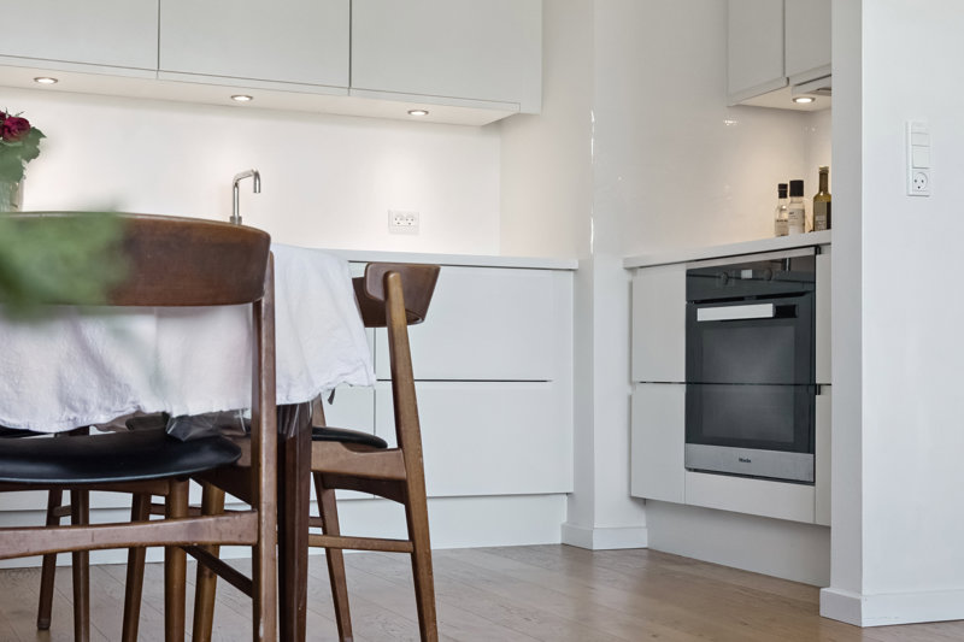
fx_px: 1392
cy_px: 321
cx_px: 482
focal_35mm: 52
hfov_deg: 38.2
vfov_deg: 26.0
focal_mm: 35
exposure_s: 1/60
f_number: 6.3
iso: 500
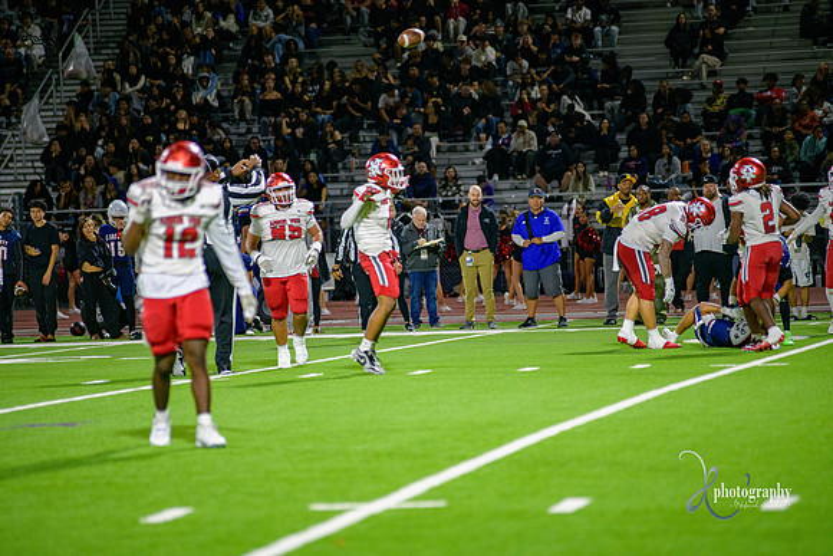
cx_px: 416
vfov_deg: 6.9
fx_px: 4629
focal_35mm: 200
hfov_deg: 10.3
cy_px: 278
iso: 2000
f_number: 2.8
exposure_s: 1/320
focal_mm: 200
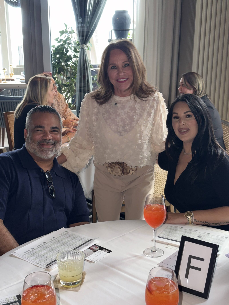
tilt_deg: -15.3
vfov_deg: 39.7
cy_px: 152
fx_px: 423
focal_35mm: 48
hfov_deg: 30.3
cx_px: 114
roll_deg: -0.7
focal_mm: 6.76
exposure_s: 1/13
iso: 100
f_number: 1.78
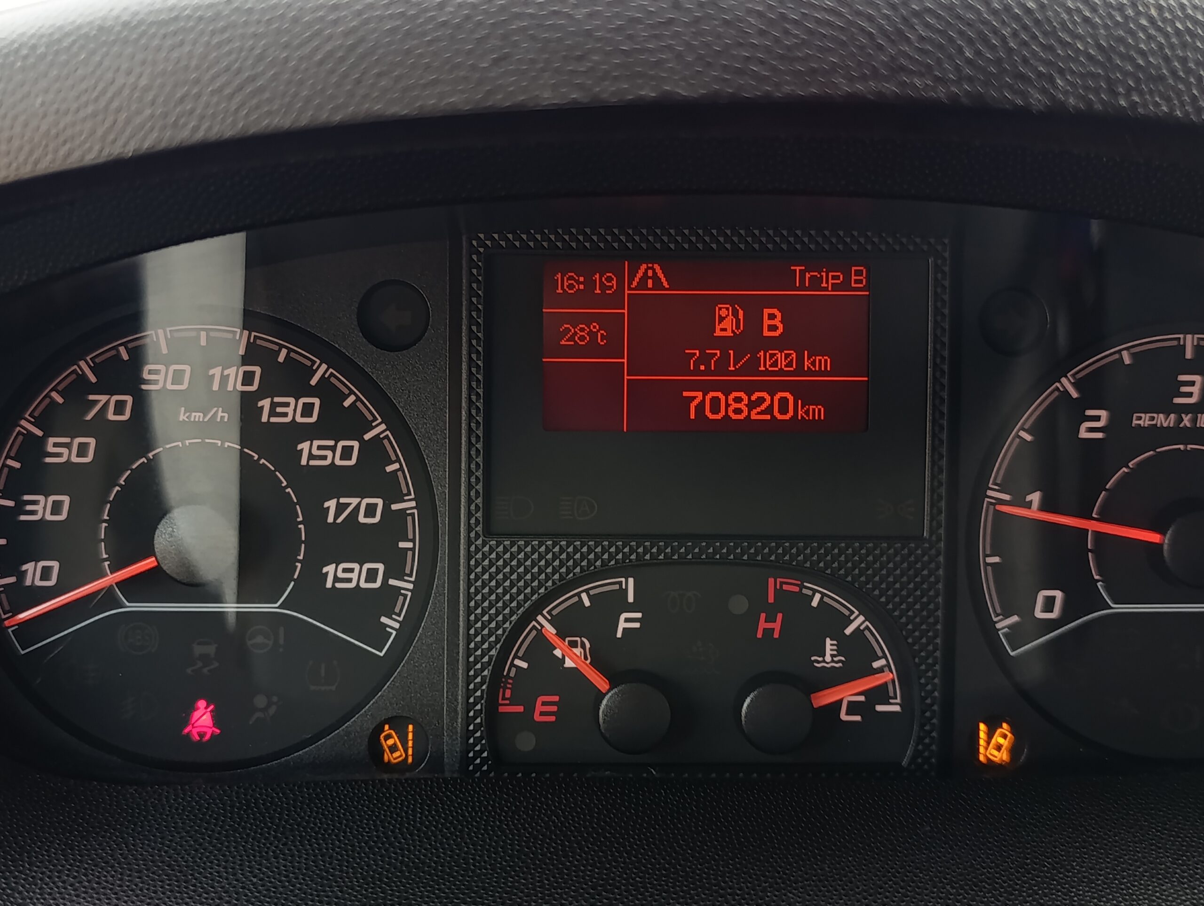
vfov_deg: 36.9
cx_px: 602
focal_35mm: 39
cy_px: 453
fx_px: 1359
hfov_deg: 47.8
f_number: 1.6
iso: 500
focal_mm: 6.14
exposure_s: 1/100
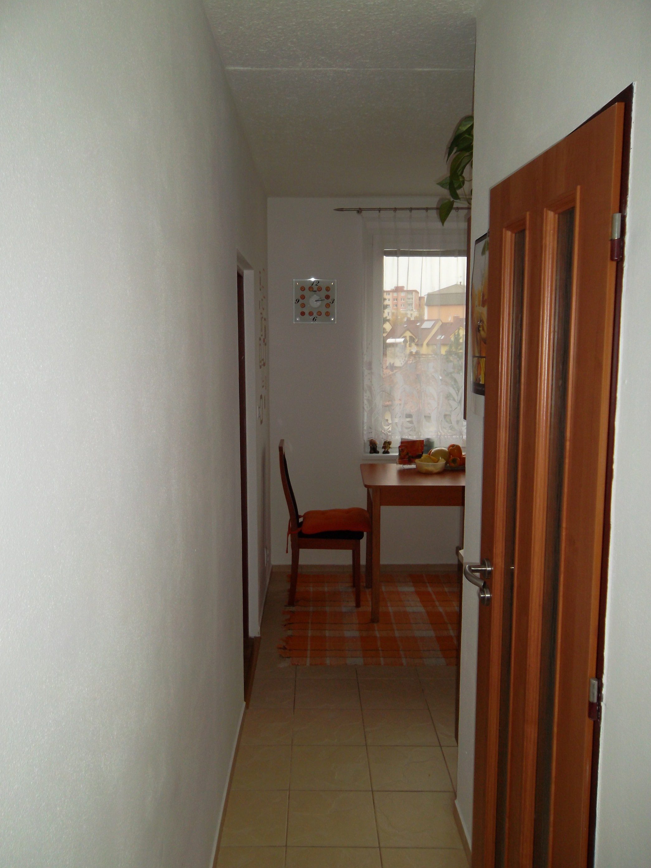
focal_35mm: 28
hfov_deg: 49.7
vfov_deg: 63.4
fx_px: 702
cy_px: 448
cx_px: 318
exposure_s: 1/45
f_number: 3.5
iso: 100
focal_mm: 4.9
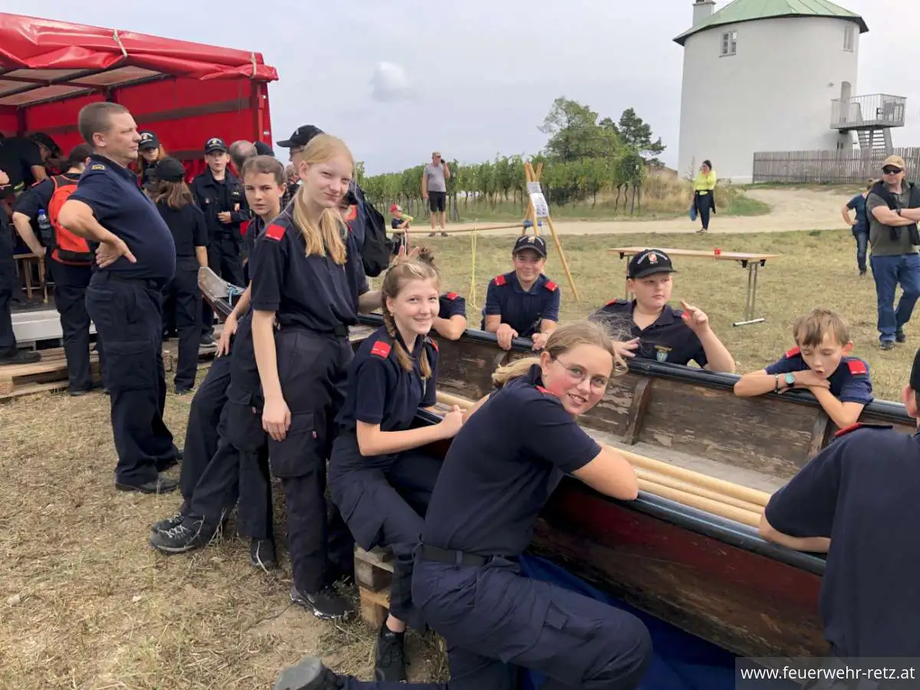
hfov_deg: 63.4
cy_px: 345
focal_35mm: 28
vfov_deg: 49.7
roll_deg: +1.1
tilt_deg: -9.6
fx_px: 744
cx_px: 460
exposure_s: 1/607
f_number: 1.8
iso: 20
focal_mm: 4
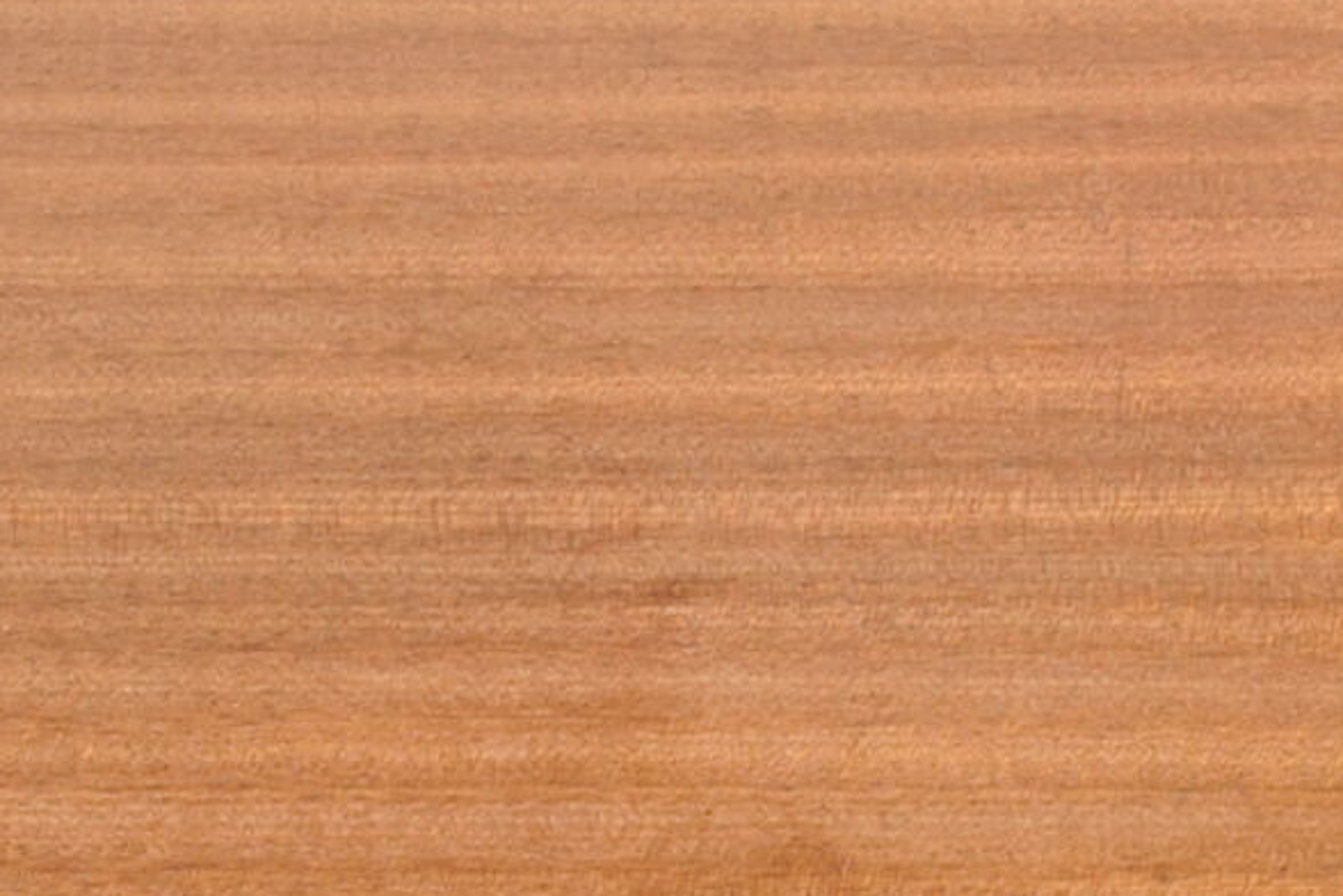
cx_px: 329
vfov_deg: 9.2
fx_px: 5521
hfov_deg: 13.8
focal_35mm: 148
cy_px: 1045
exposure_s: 1/30
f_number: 4.5
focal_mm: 20
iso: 200
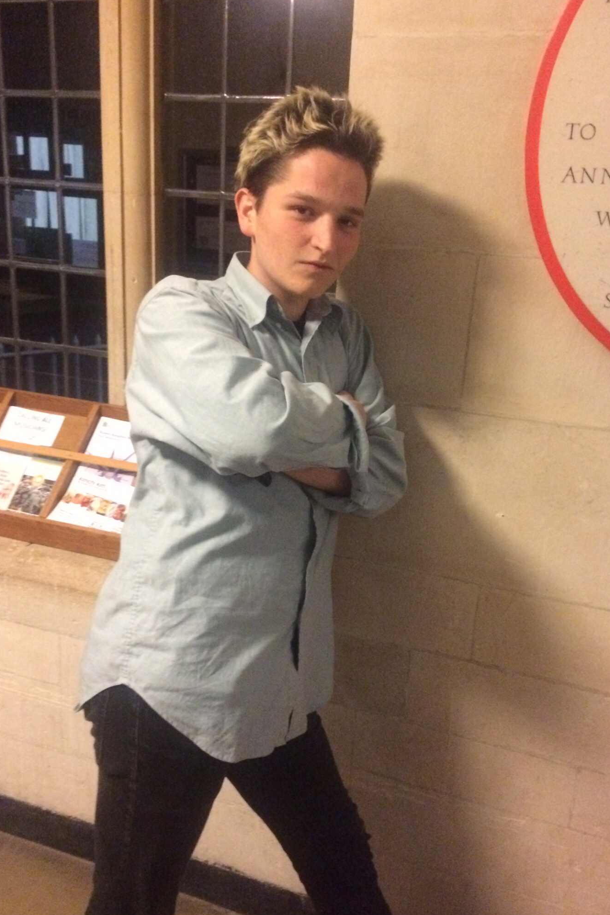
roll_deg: -2.9
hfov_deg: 42.3
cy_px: 458
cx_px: 313
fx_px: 788
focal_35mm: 31
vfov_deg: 60.3
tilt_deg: -19.1
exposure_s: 1/15
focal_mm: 4.15
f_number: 2.2
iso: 500
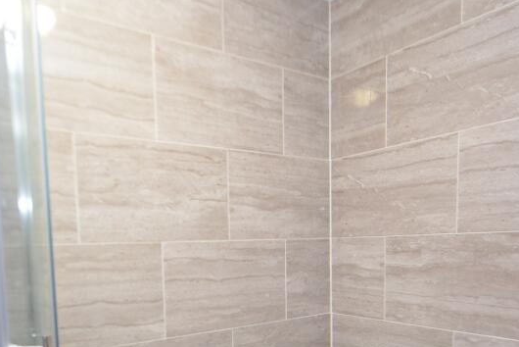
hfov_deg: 63.6
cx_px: 261
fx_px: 418
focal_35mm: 29
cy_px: 302
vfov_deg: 41.9
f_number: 3.5
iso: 800
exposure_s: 1/30
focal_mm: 10
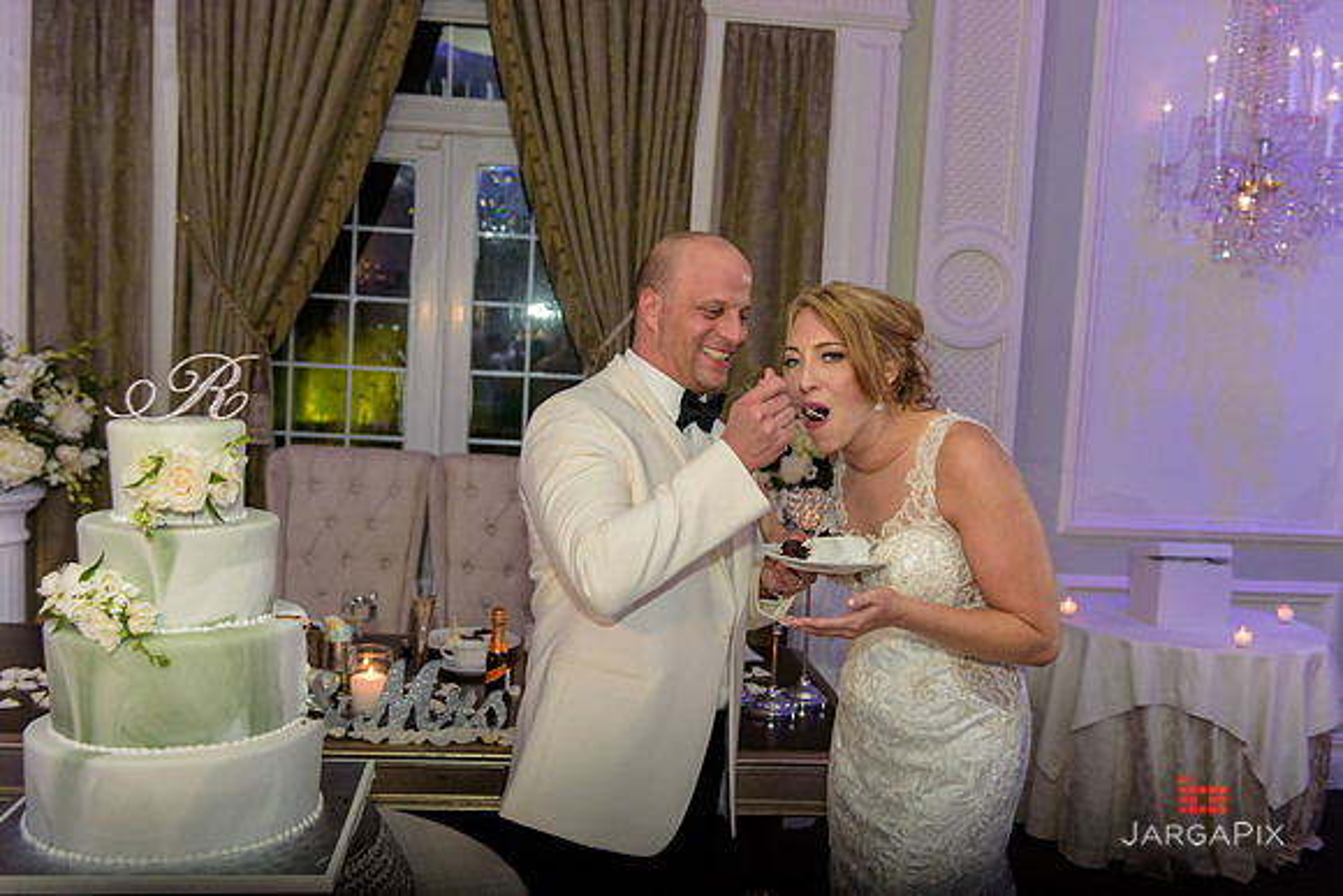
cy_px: 448
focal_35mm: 34
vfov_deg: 38.9
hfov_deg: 55.8
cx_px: 672
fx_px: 1269
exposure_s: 1/125
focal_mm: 34
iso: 1600
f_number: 3.2
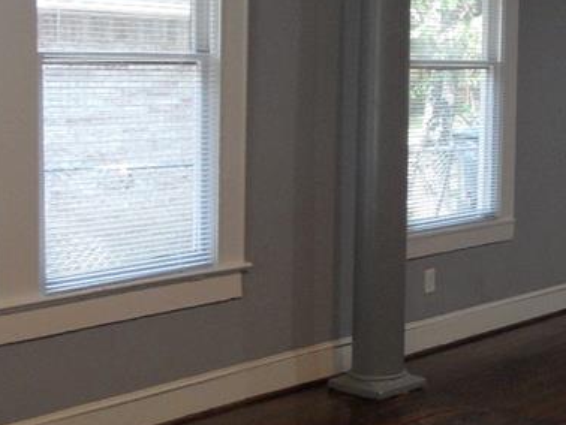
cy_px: 177
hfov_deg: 28.6
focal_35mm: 65
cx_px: 518
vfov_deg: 22.6
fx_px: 1063
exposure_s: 1/30
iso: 120
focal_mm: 3.9
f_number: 3.2
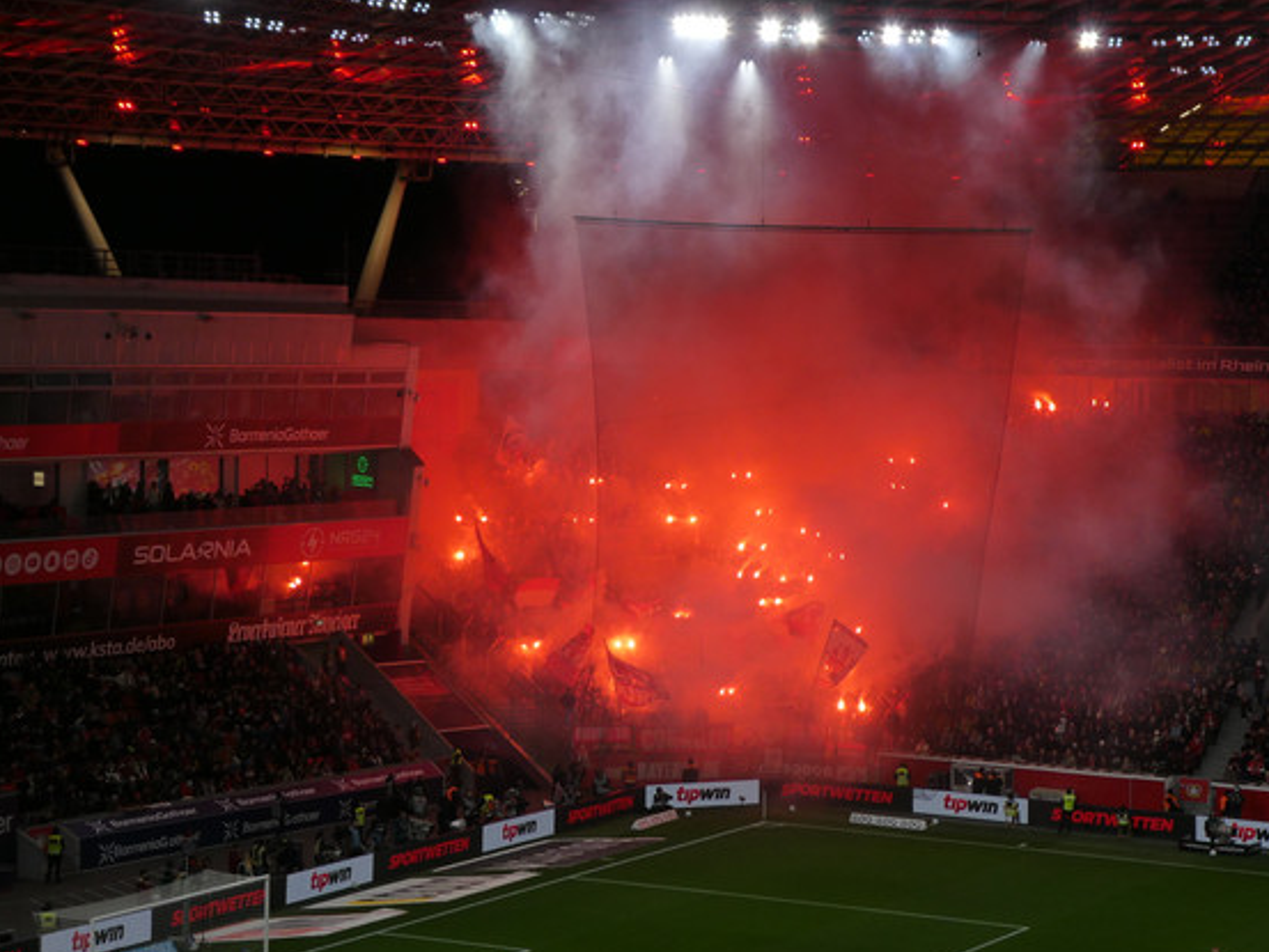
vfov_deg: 18.2
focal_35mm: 81
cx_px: 709
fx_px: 2970
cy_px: 507
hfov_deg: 24.1
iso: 80
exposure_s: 1/250
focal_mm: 12.5
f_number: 4.5
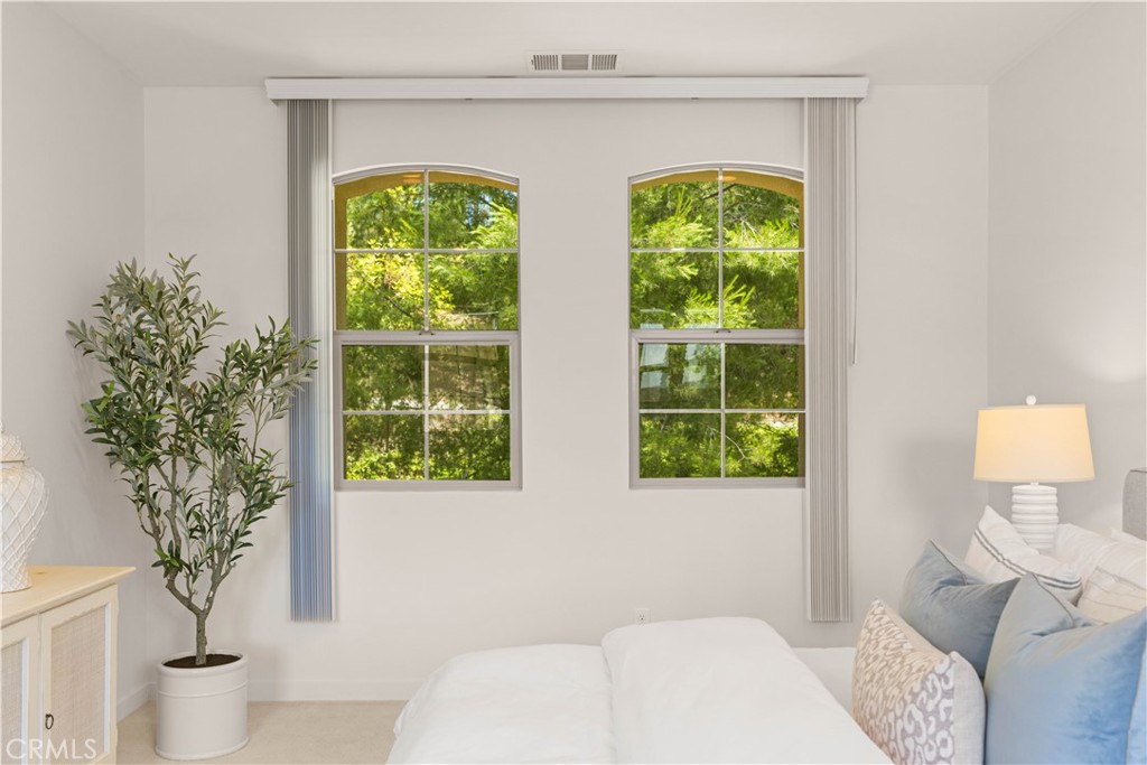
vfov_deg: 43.6
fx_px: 956
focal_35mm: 30
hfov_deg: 61.9
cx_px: 574
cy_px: 382
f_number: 5
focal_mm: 30
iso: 250
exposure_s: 1/13
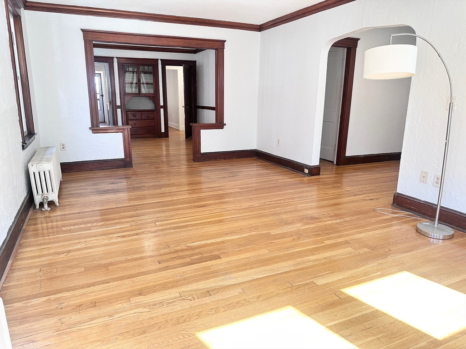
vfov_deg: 56.8
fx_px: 323
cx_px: 233
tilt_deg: -14.3
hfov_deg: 71.6
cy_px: 174
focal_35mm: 24
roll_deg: -1.0
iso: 160
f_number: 1.78
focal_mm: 6.86
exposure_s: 1/121
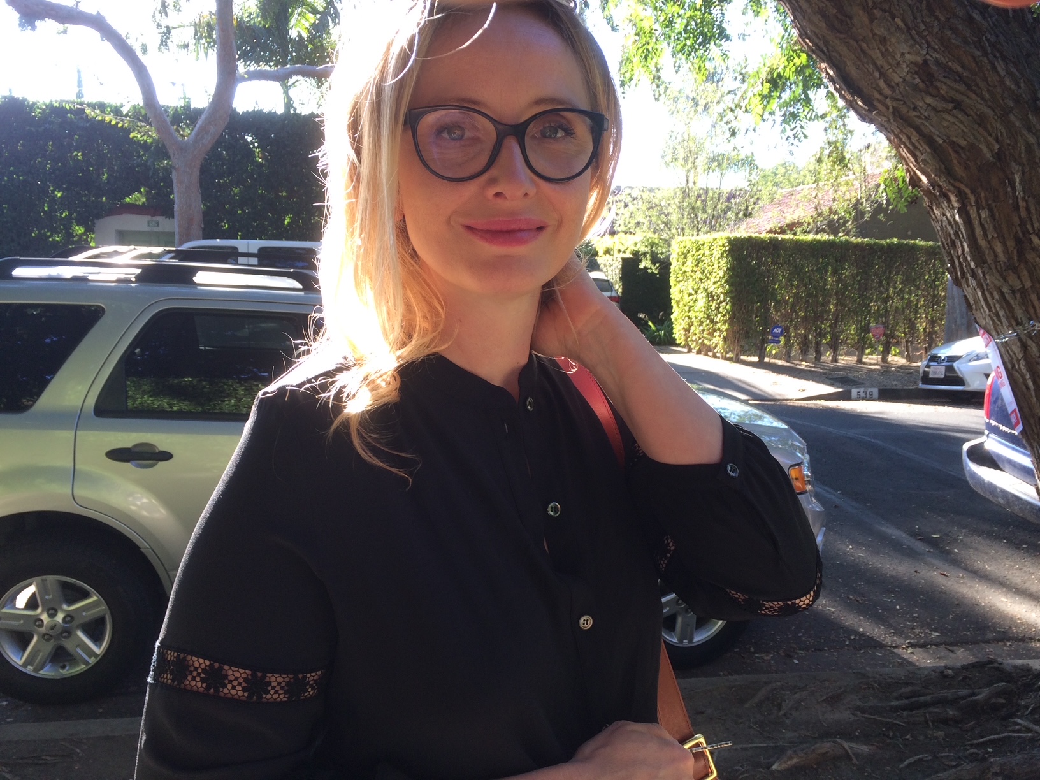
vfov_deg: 48.2
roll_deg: -0.3
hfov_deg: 61.7
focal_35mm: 29
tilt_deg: -7.6
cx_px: 520
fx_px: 871
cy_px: 390
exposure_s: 1/120
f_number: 2.2
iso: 32
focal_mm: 4.15
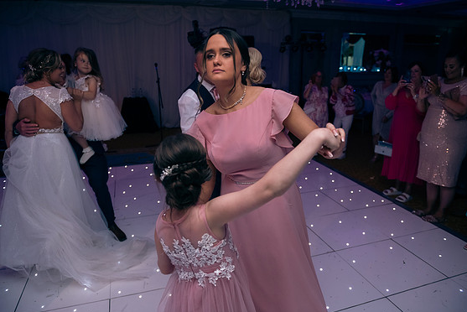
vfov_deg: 51.3
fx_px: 324
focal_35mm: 25
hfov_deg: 71.5
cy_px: 156
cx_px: 236
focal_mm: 24
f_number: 3.5
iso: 800
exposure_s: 1/160
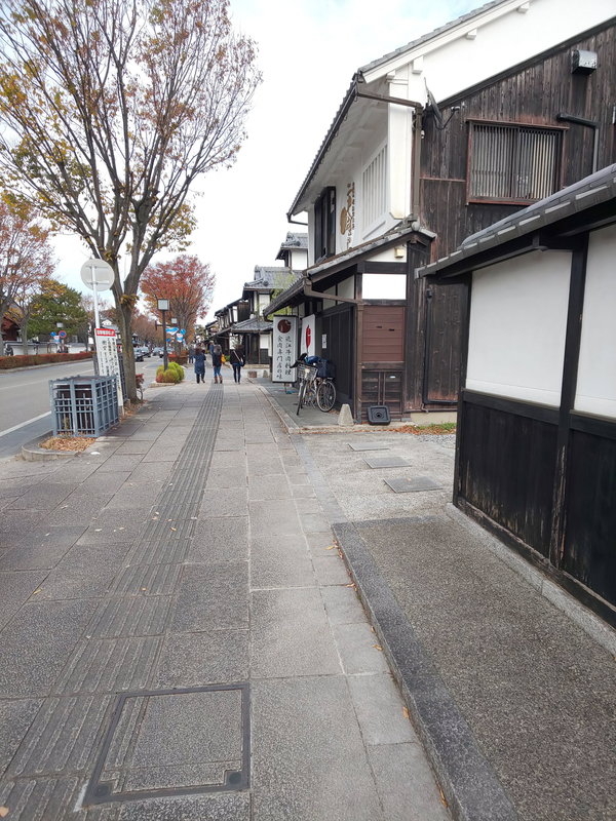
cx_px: 308
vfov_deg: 81.7
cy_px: 410
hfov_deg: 66.0
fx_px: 475
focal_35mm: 20
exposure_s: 1/185
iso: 28
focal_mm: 3.45
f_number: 1.94
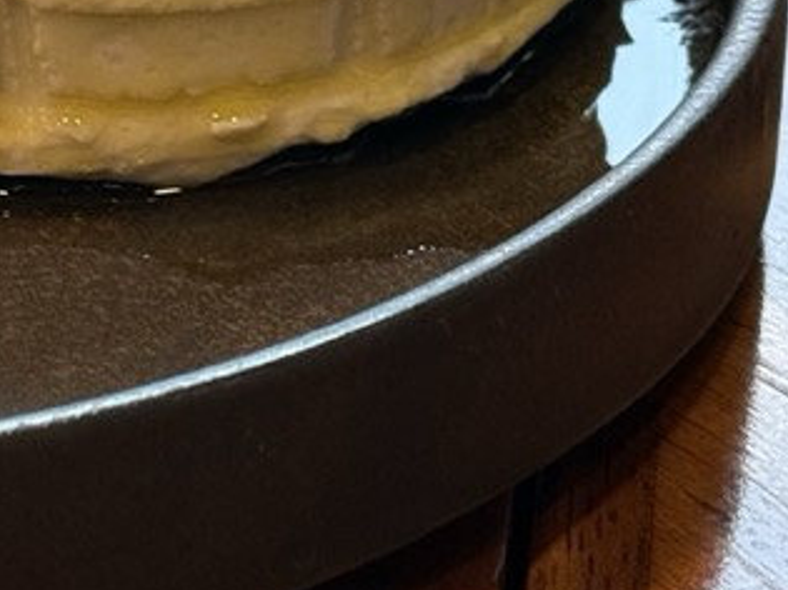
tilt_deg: -24.2
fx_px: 4164
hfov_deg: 10.5
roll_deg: +0.7
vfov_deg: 8.0
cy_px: -150
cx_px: -285
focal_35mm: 183
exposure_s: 1/152
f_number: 1.78
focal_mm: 6.76
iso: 100
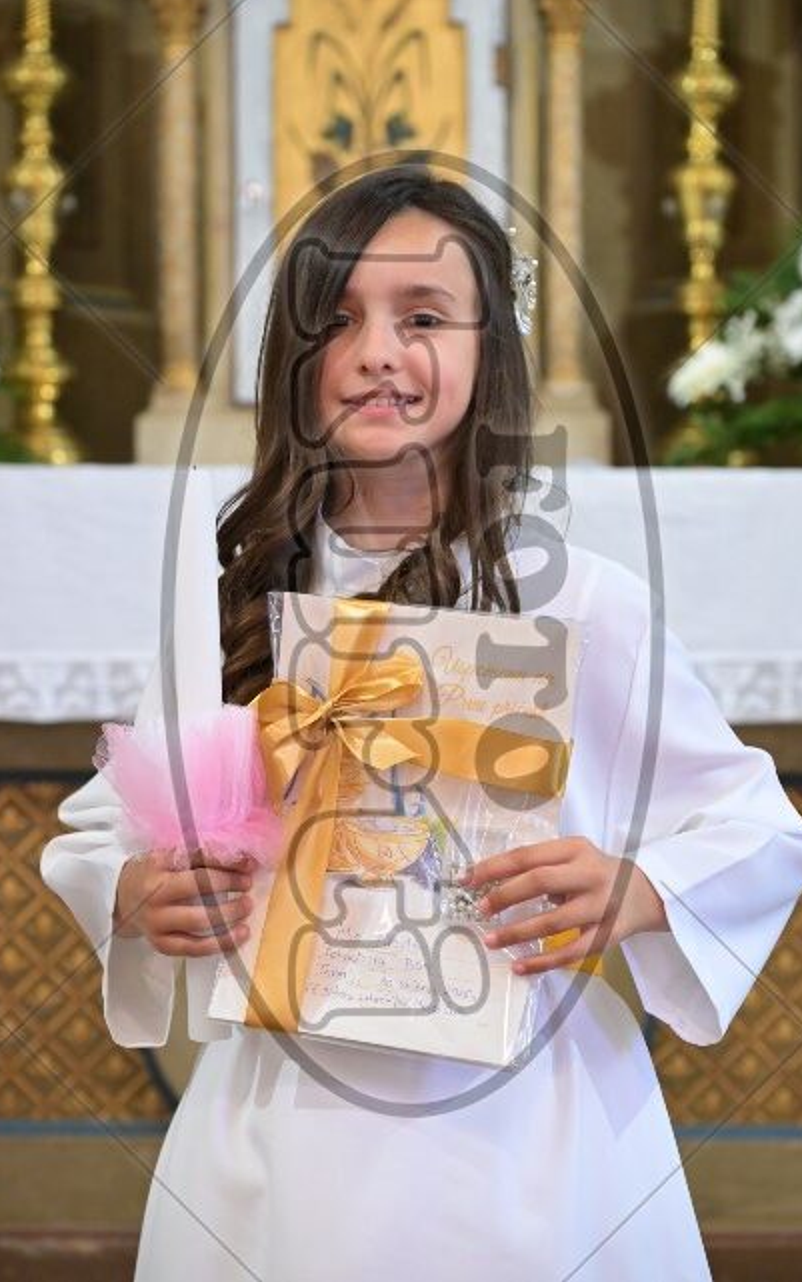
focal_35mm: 95
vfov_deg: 21.9
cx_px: 411
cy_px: 634
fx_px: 3320
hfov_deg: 13.8
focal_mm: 92
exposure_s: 1/125
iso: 5000
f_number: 4.5
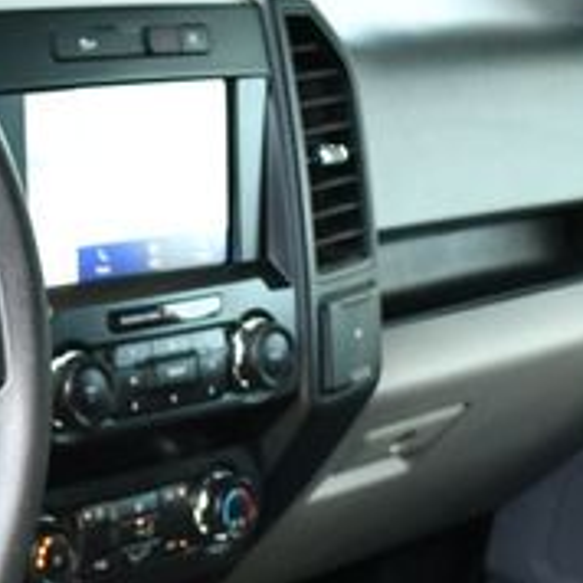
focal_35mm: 110
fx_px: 2096
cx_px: -265
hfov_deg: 14.8
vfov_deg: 15.8
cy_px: 396
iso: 900
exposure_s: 1/125
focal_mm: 18
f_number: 3.5
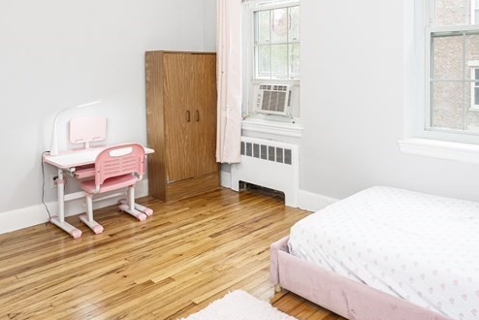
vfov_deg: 43.5
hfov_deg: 62.4
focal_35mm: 29
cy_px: 77
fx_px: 386
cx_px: 309
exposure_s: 1/80
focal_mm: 14
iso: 1600
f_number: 9
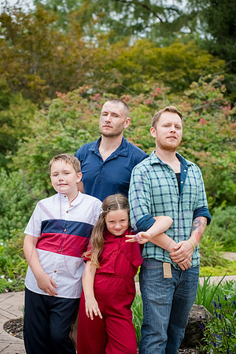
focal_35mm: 80
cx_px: 118
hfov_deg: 17.1
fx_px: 787
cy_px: 177
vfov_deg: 25.4
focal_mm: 80
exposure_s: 1/320
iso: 1250
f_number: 4.5
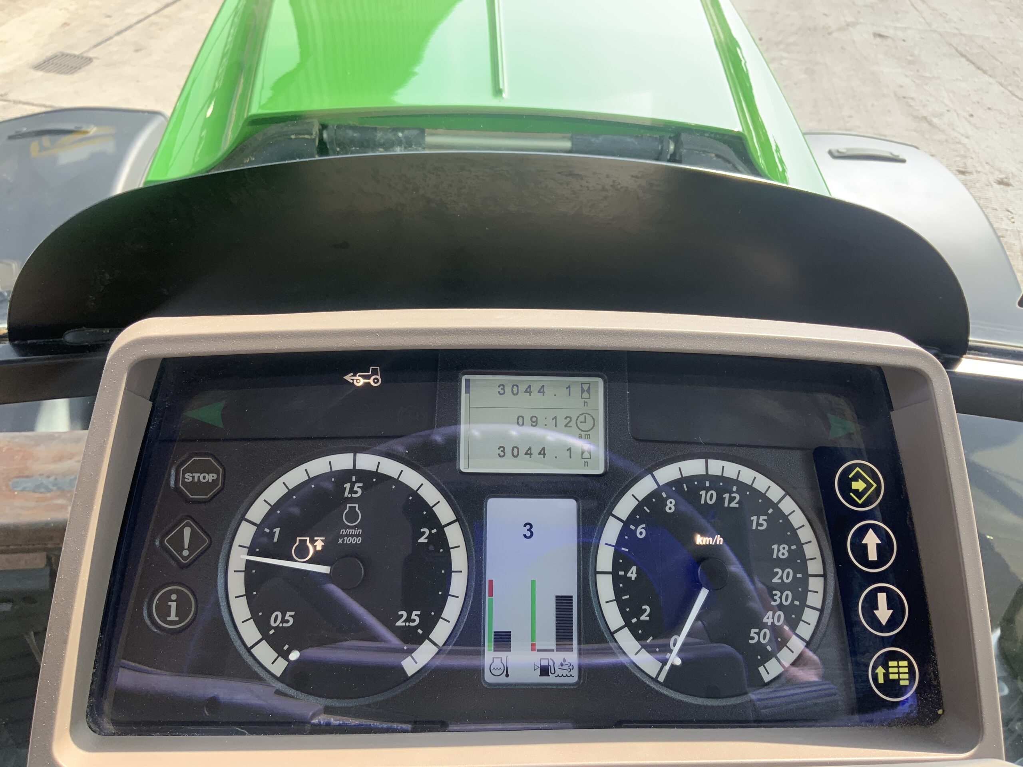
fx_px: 857
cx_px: 512
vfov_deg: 48.2
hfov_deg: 61.7
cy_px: 384
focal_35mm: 29
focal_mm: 3
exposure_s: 1/236
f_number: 1.8
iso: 16
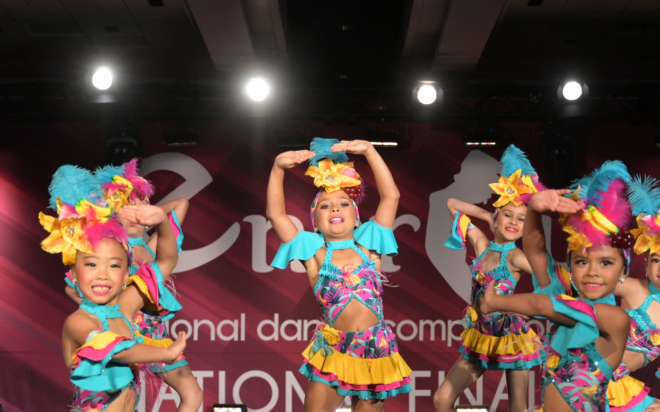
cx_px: 335
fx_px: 1439
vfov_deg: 16.3
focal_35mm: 80
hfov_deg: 25.8
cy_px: 267
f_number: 4
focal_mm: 45
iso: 3200
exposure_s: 1/800
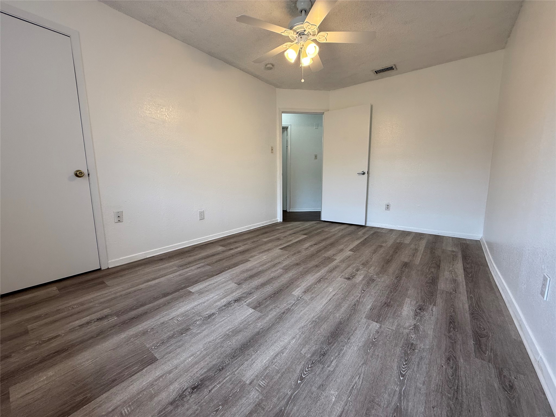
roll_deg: +0.1
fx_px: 225
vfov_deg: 85.7
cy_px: 208
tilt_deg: -7.9
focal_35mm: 14
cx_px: 278
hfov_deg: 102.1
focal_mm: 2.22
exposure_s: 1/120
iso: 125
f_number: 2.2
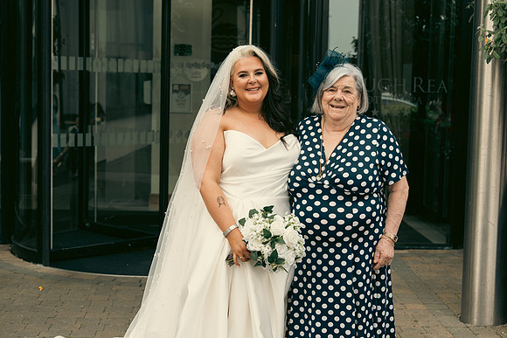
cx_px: 254
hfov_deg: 28.8
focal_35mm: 70
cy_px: 169
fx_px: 986
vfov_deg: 19.5
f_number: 5
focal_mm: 70
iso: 125
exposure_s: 1/250
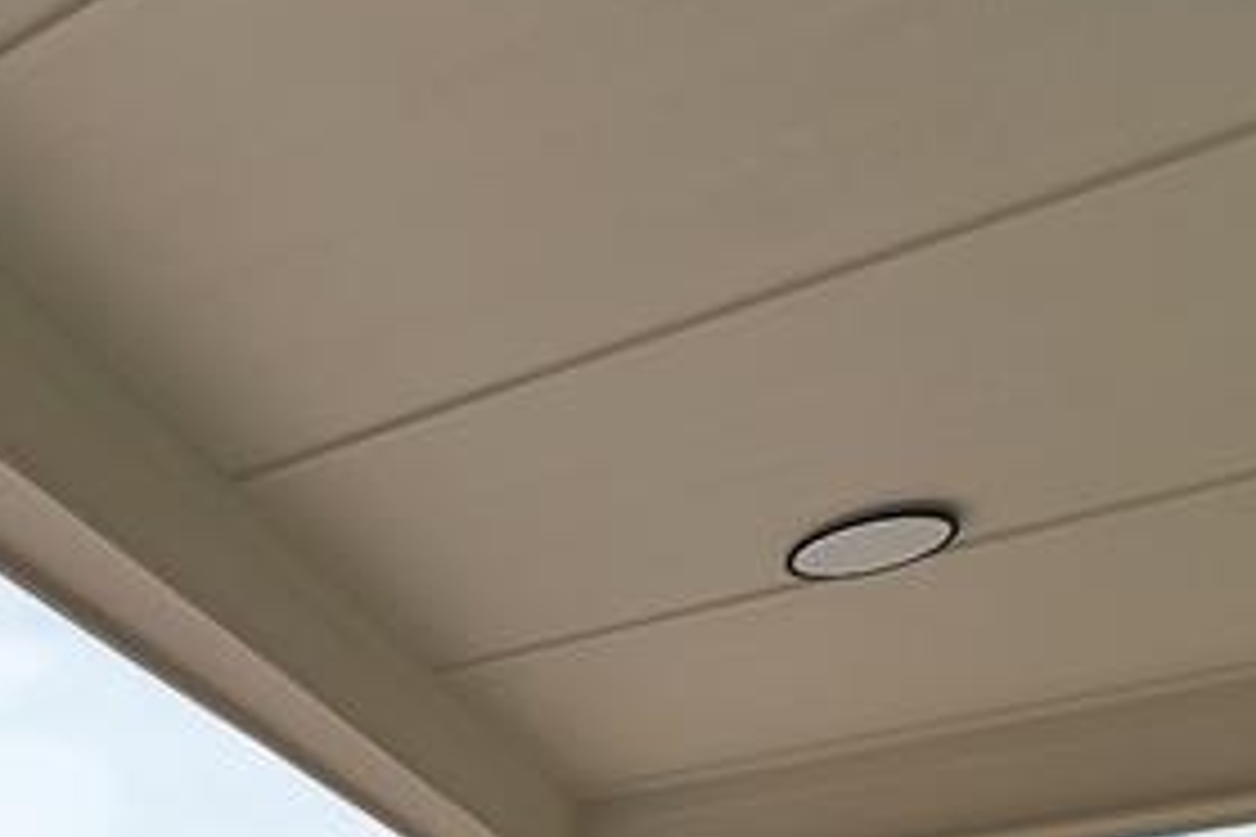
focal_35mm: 44
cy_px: 1334
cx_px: -324
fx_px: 1535
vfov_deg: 23.1
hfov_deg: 33.9
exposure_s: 1/125
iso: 640
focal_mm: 12
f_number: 9
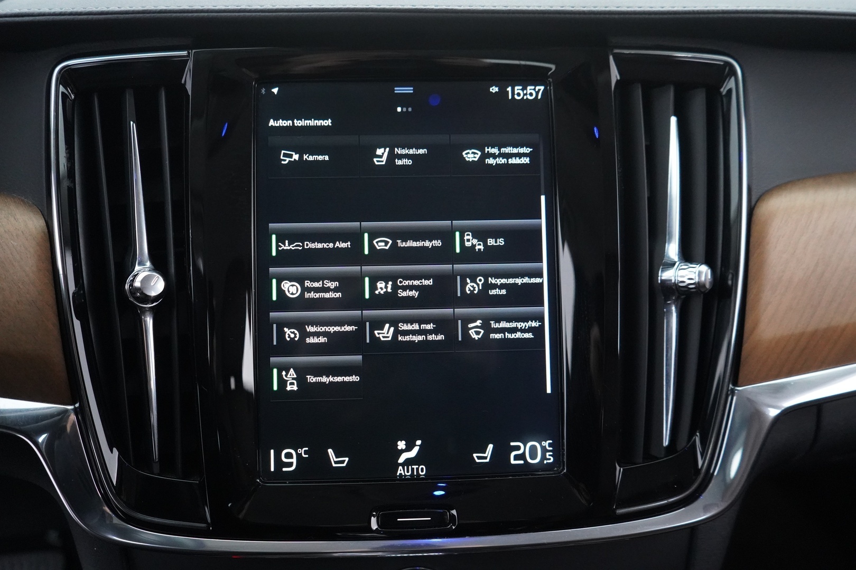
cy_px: 285
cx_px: 428
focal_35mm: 28
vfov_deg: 46.4
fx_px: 666
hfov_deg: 65.5
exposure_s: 1/60
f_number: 3.5
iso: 10000
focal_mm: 28
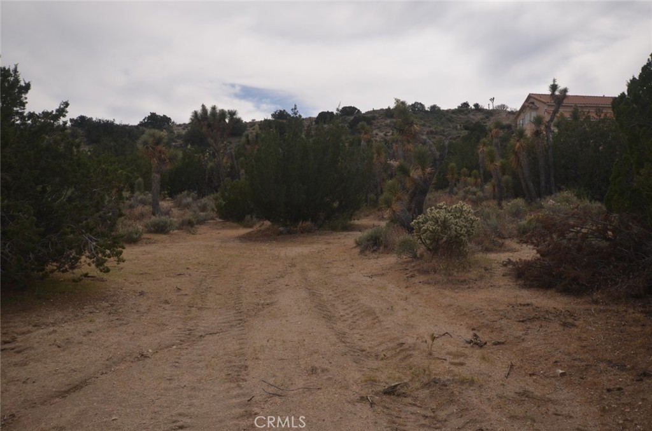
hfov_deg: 53.2
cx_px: 326
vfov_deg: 36.7
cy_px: 216
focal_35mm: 36
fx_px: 651
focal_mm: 24
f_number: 5.6
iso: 100
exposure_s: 1/250
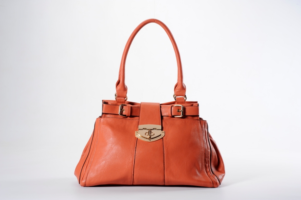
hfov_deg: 33.4
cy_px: 100
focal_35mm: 60
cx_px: 150
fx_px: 501
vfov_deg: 22.6
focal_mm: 60
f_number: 20
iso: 200
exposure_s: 1/160
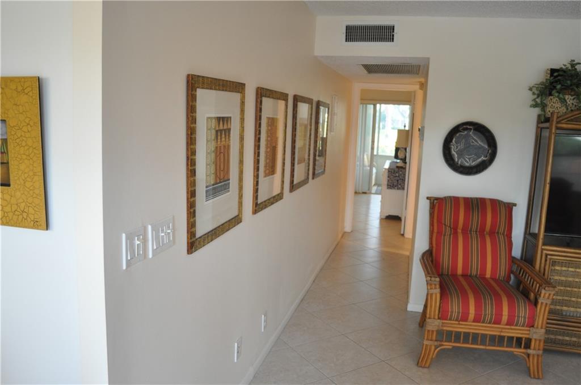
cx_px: 290
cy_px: 192
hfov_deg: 62.0
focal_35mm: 30
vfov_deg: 43.5
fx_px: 483
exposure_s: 1/60
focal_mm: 20
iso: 800
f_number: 4
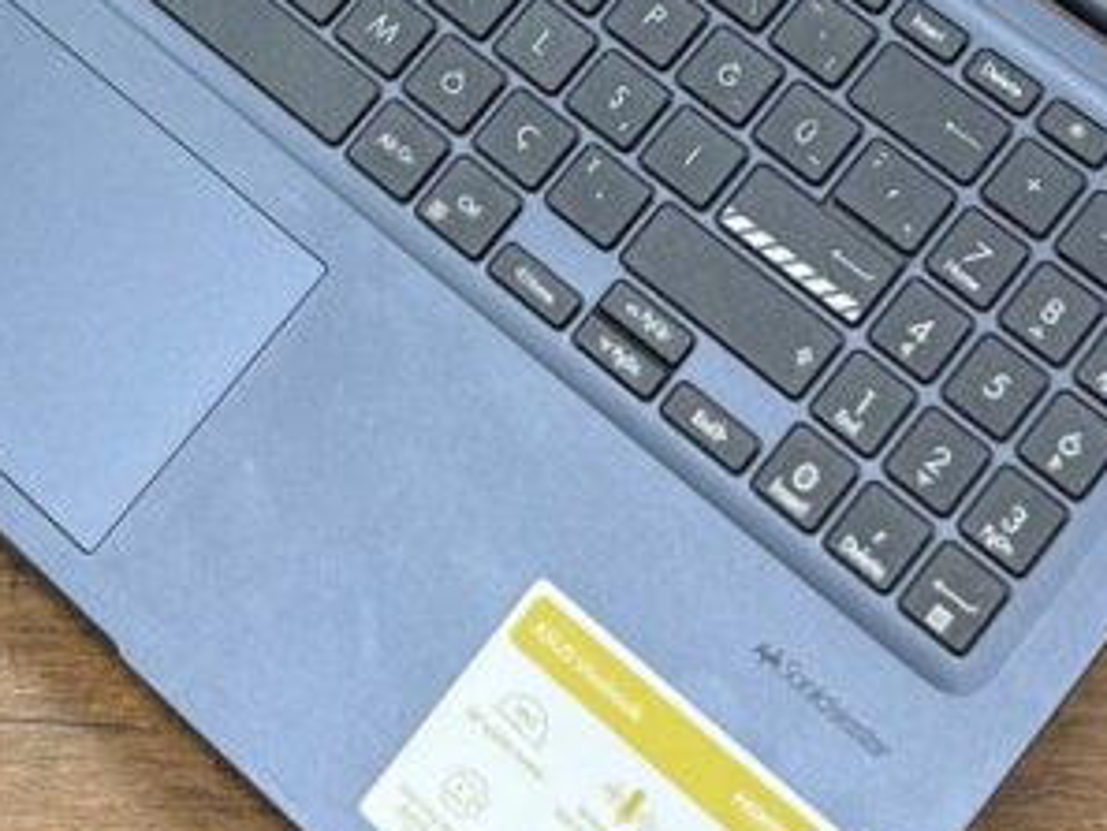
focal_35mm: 97
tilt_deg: -46.6
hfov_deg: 19.9
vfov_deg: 14.2
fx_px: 3103
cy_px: -451
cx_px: 134
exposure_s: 1/50
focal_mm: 6.76
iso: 160
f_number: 1.78
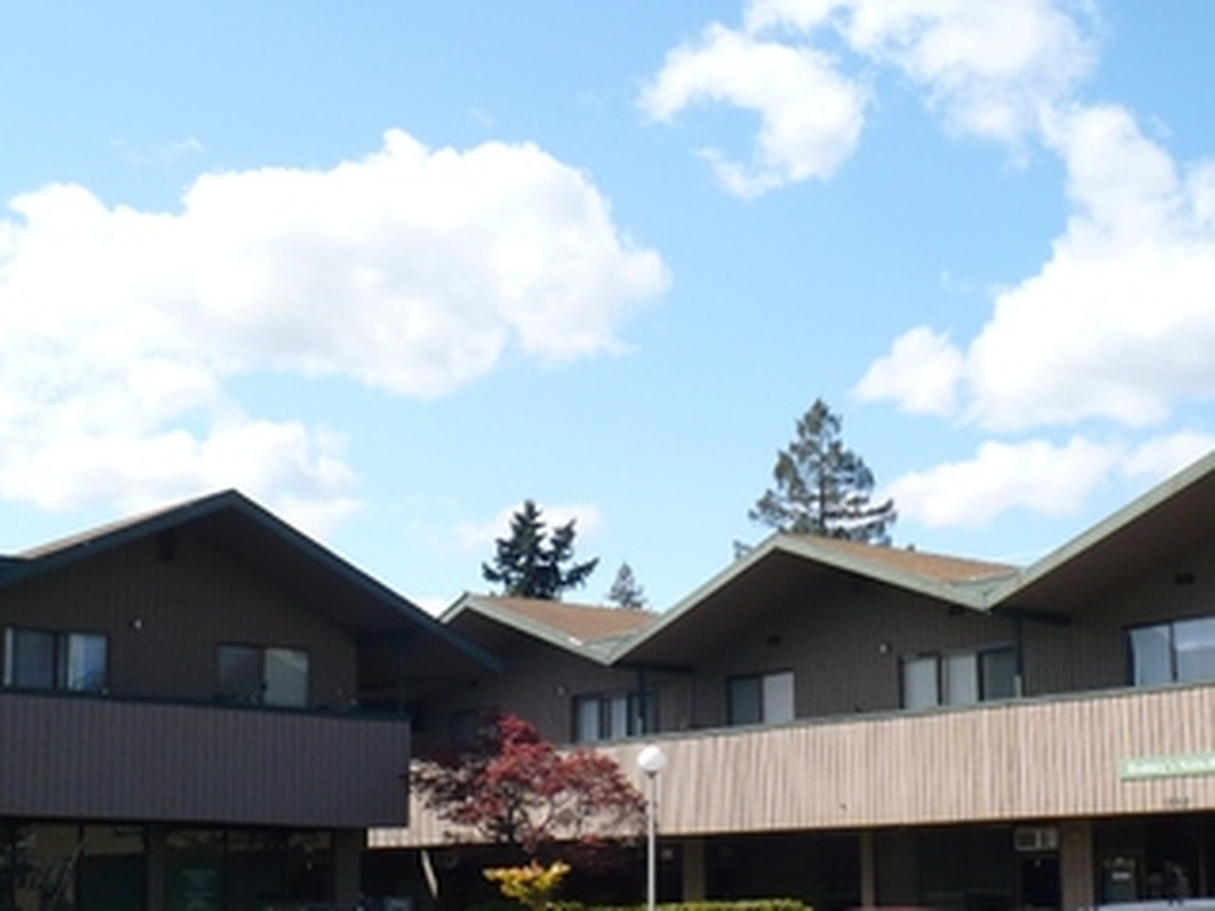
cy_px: 547
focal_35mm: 56
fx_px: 1966
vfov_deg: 26.1
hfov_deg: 34.3
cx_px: 554
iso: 100
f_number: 8
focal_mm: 5.8
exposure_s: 1/160
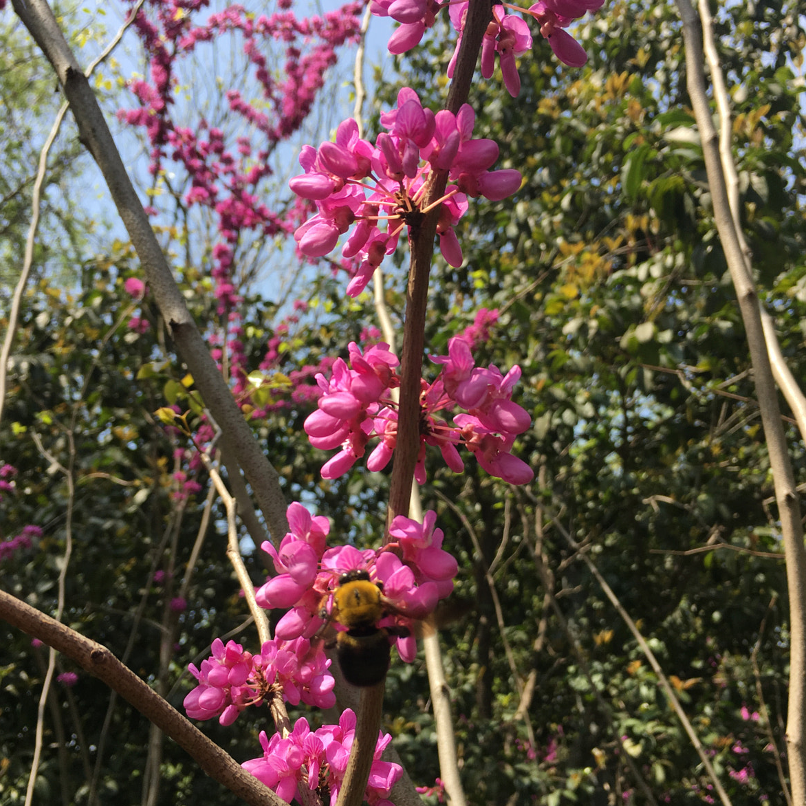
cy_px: 435
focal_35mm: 35
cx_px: 403
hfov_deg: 47.2
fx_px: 922
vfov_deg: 47.2
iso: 25
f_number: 2.2
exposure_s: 1/725
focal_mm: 4.15
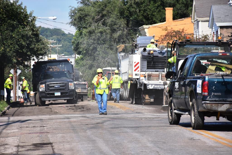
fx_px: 1353
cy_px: 78
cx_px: 116
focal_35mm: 210
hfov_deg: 9.8
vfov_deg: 6.5
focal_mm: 140
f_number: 8
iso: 360
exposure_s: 1/1000
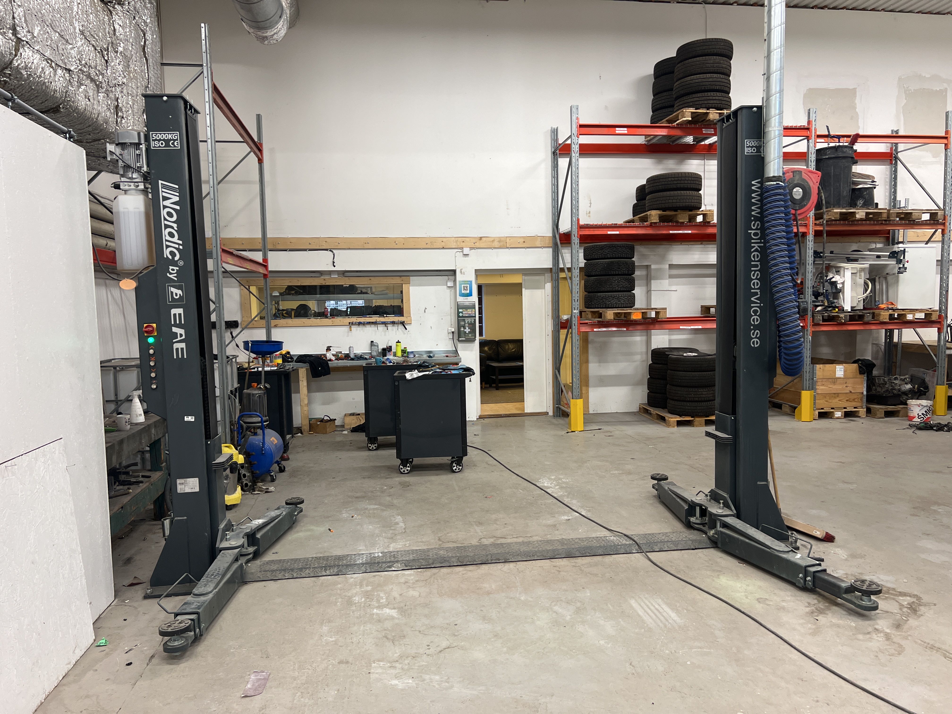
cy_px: 357
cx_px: 476
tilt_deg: -4.9
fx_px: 715
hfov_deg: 67.3
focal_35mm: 26
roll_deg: +1.9
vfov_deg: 53.1
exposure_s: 1/50
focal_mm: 5.7
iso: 100
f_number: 1.5
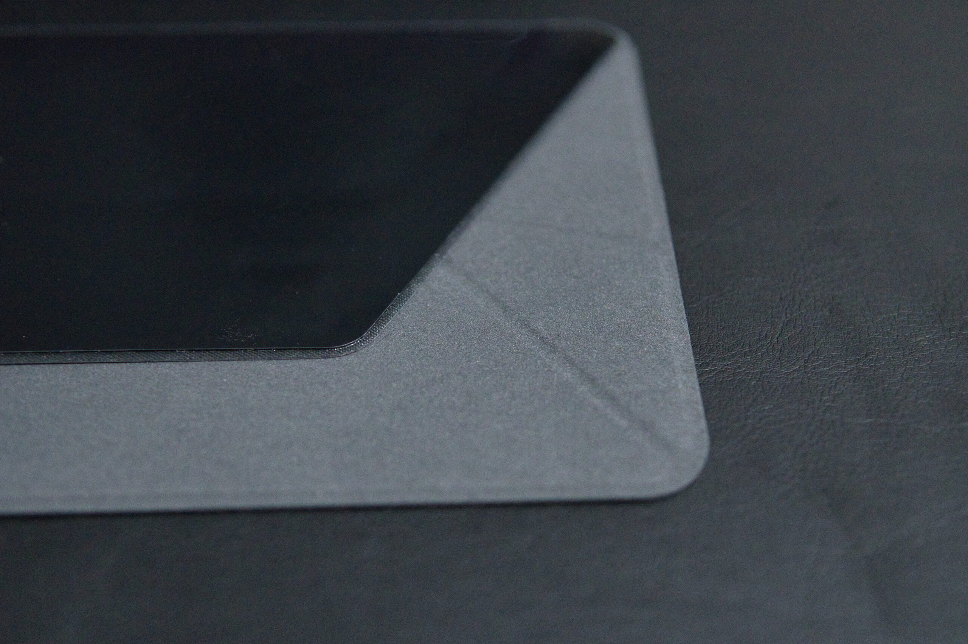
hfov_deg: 43.6
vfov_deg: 29.8
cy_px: 322
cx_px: 484
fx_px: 1209
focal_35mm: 45
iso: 6400
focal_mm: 30
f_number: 2.5
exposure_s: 1/125
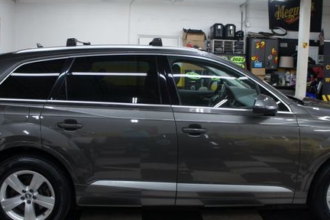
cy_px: 106
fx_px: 367
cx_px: 168
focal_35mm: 40
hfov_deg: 48.5
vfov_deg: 33.4
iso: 200
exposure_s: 1/30
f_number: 3.5
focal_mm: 18
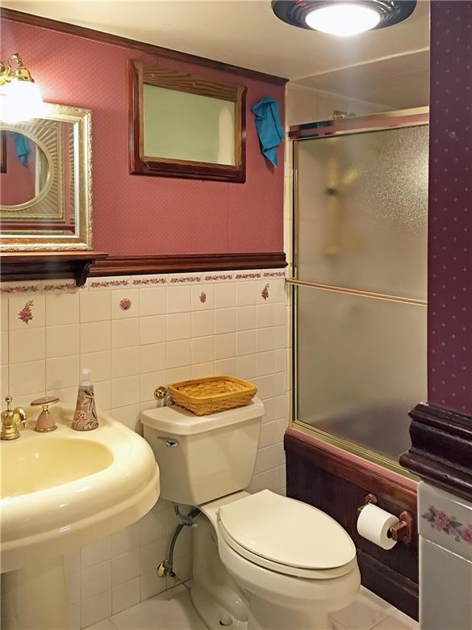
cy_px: 315
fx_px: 527
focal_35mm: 29
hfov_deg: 48.2
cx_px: 236
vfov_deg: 61.7
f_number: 2.2
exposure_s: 1/20
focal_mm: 4.15
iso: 200
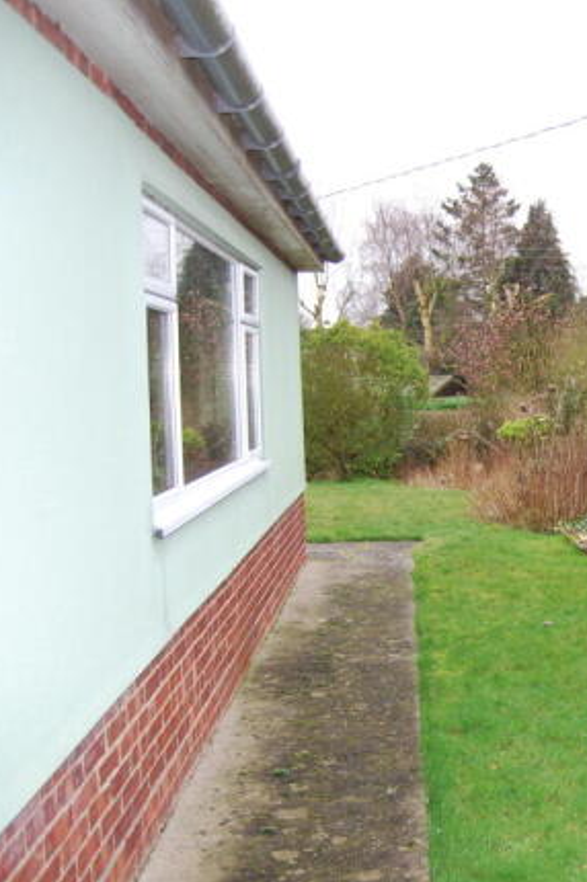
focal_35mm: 41
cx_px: 621
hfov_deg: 29.8
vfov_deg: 47.4
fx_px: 1004
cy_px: 446
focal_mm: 18
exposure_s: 1/60
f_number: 3.5
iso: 200
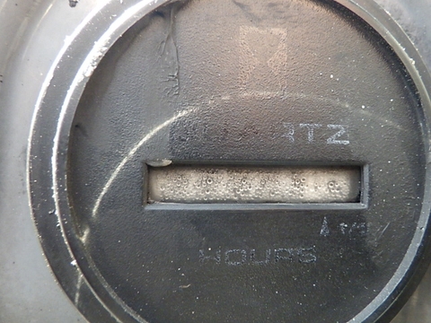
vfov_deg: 41.8
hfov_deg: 54.0
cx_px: 216
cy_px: 162
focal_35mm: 34
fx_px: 423
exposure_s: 1/50
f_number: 3.8
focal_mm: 6.1
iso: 250
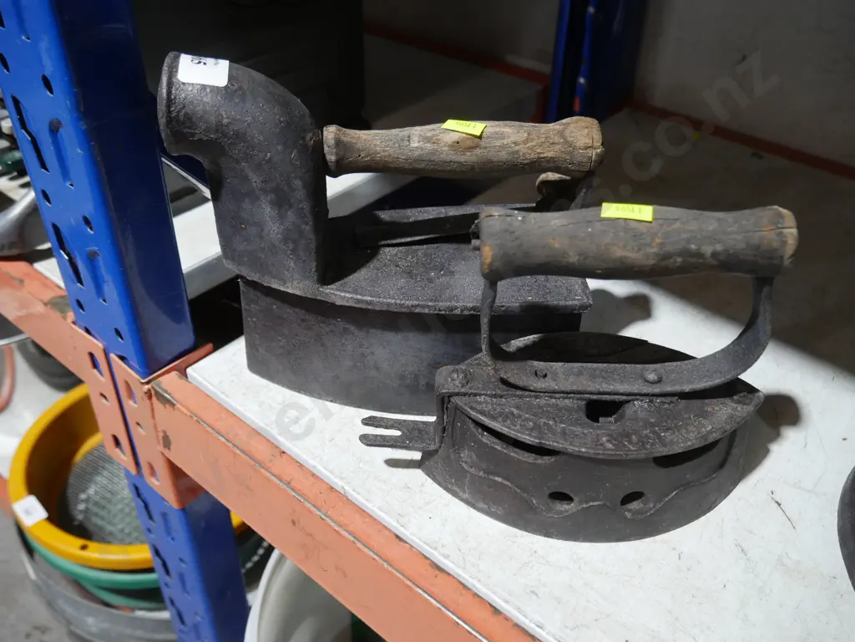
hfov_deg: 60.0
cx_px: 428
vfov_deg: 46.8
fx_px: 741
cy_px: 321
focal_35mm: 30
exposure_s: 1/60
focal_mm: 15
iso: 500
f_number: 3.6
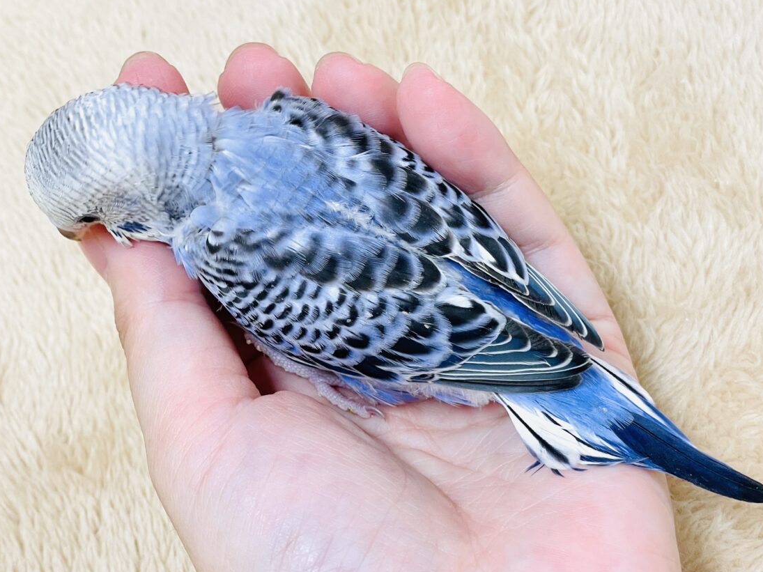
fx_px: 1256
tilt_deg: -50.4
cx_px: 380
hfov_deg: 33.8
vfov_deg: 25.6
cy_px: 263
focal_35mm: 57
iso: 80
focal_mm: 6
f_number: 2
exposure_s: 1/99
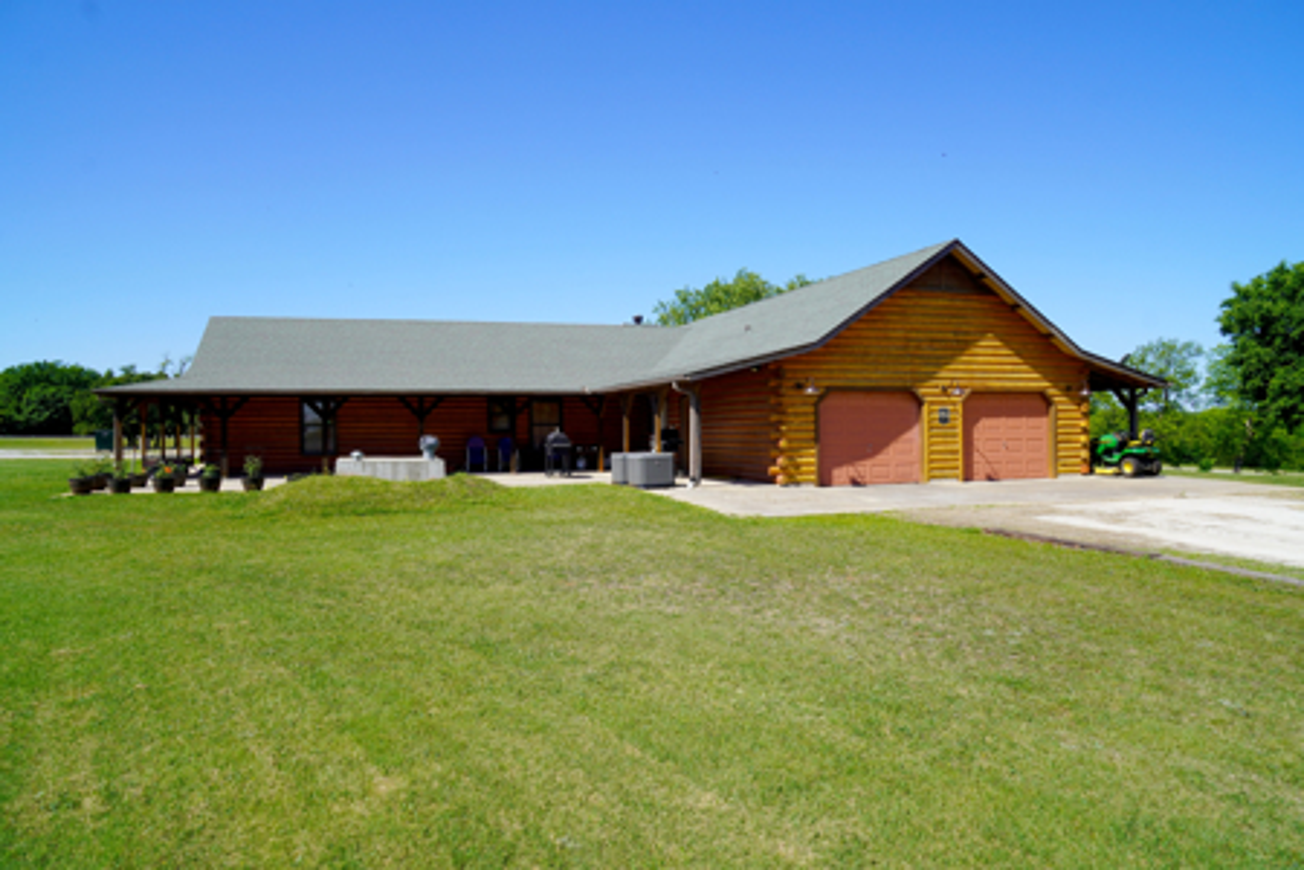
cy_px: 435
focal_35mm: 24
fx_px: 869
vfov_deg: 53.1
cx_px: 652
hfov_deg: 73.7
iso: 100
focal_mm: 16
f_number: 10
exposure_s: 1/160
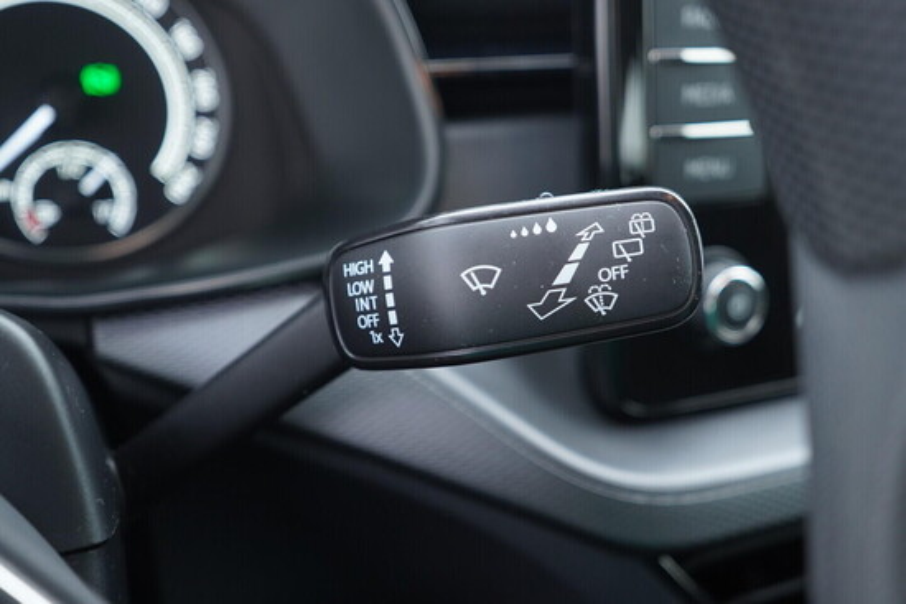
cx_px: 453
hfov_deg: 53.1
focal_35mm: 36
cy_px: 302
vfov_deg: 36.9
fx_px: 906
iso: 400
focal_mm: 24
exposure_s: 1/40
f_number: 2.8
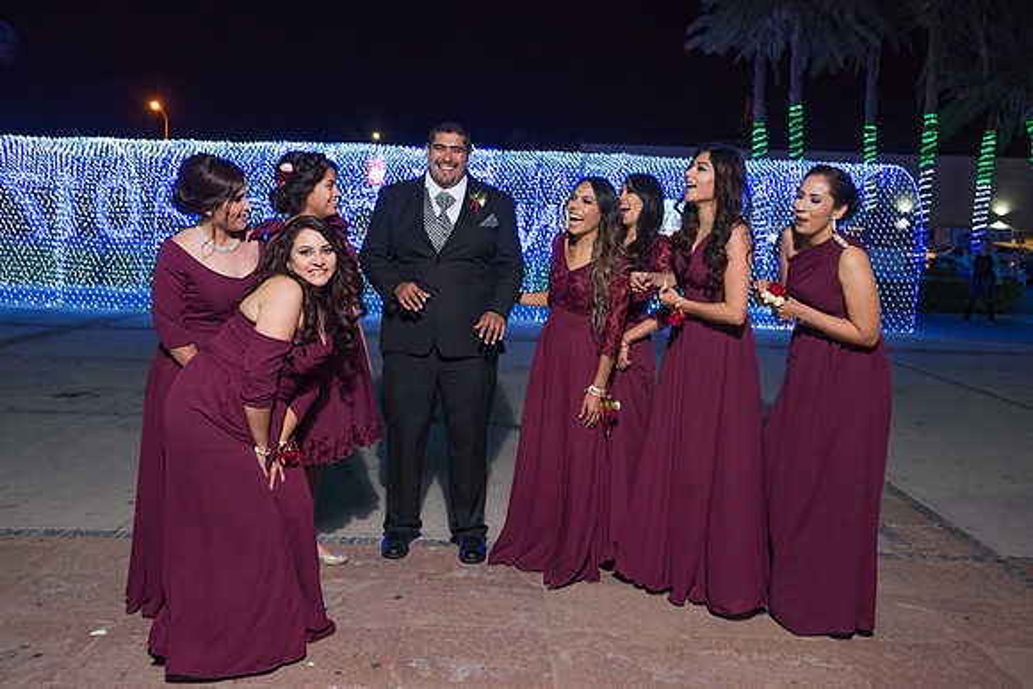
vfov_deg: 43.9
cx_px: 519
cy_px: 303
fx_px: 854
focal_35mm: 30
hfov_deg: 62.3
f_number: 3.2
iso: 1600
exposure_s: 1/30
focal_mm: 26
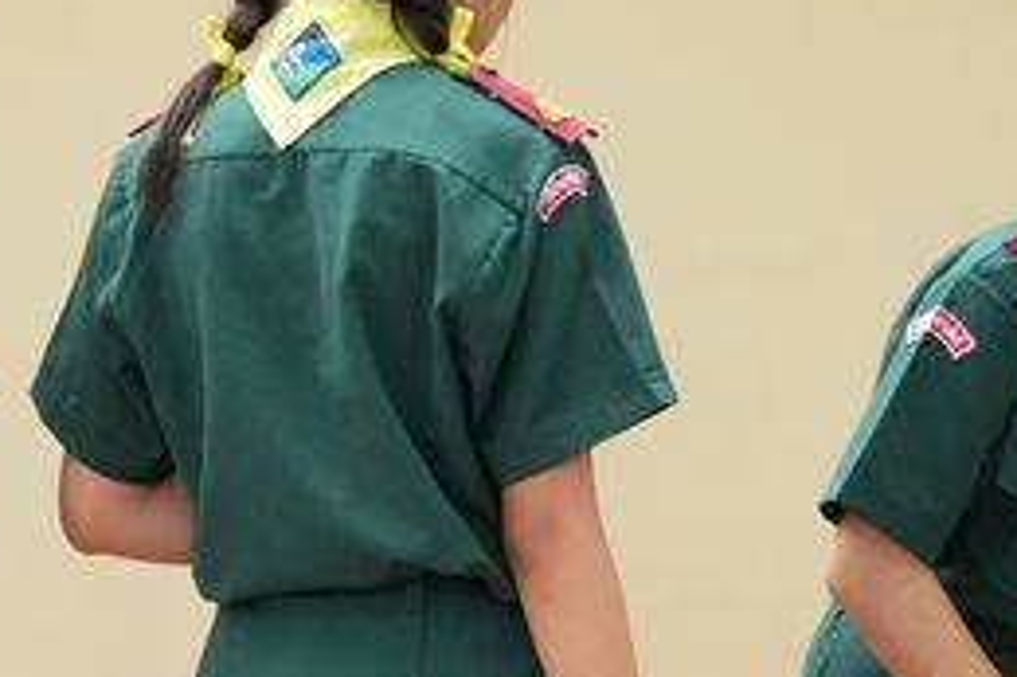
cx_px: 636
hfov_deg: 9.6
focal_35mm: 214
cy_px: 794
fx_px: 6046
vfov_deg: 6.4
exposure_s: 1/2000
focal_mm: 33
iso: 2000
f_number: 4.5
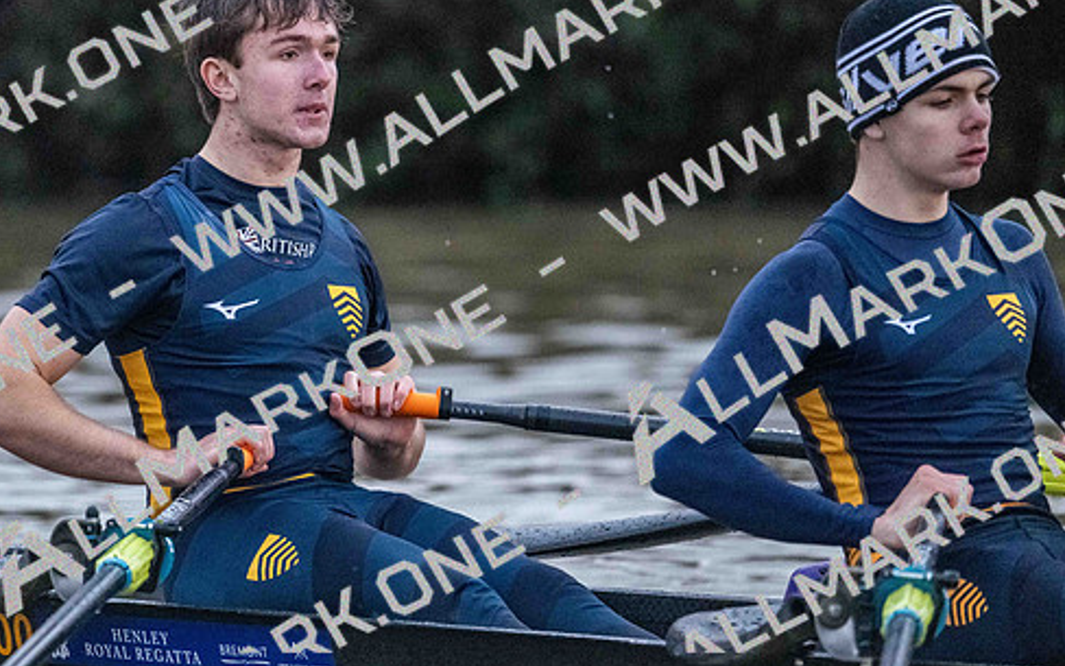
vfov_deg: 2.7
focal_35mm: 485
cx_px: 441
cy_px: 278
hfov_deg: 4.3
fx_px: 14077
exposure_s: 1/1600
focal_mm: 400
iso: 20000
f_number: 4.5
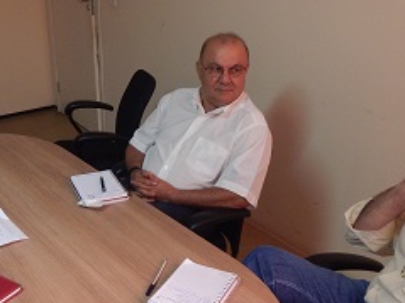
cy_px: 192
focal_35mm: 46
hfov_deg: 40.4
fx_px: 538
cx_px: 115
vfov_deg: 31.3
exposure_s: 1/30
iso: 220
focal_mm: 4
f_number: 3
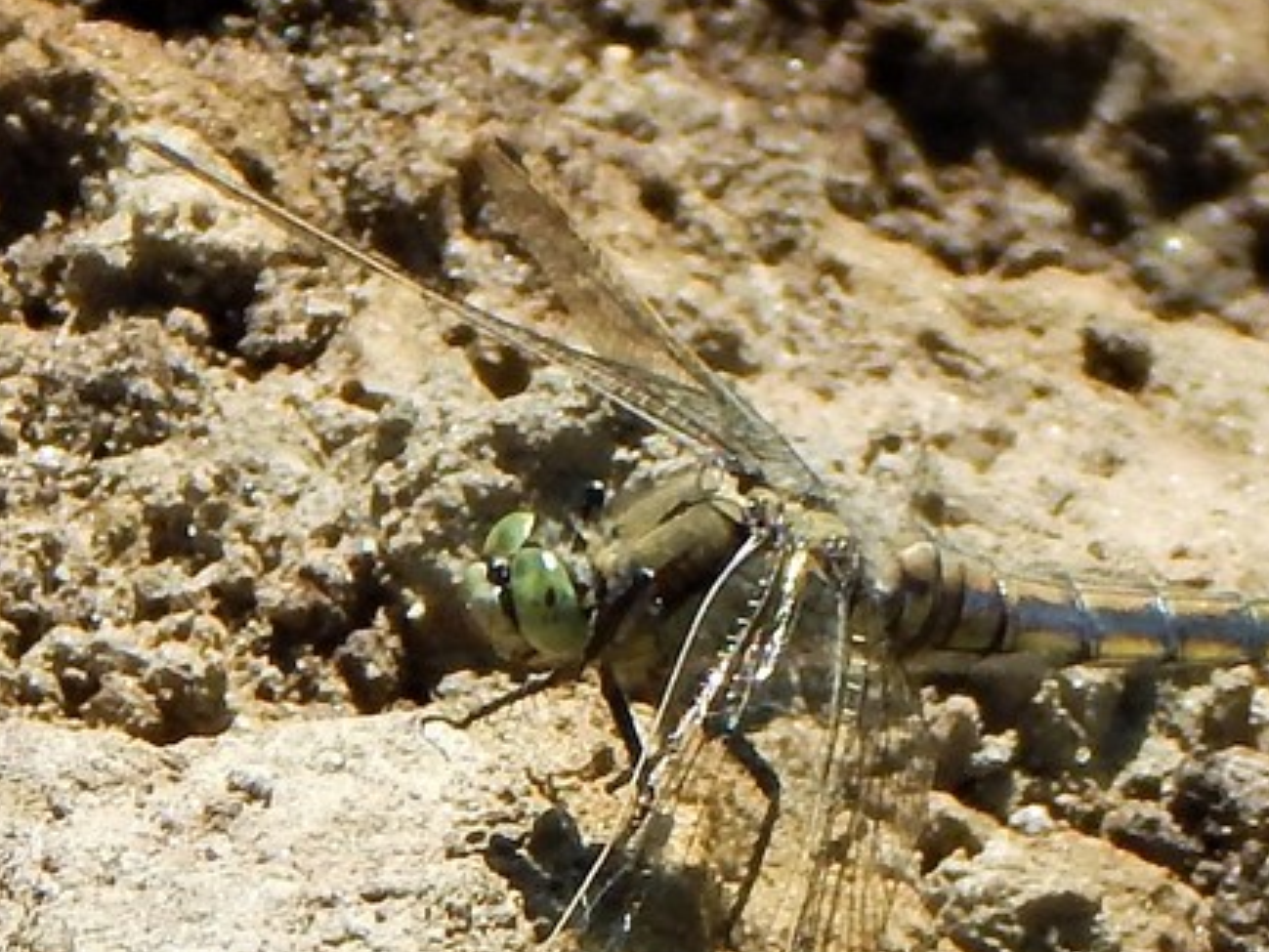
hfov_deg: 4.9
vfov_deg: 3.6
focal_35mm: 408
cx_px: 895
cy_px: 662
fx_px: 14961
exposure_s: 1/500
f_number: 5.4
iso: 125
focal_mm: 37.1
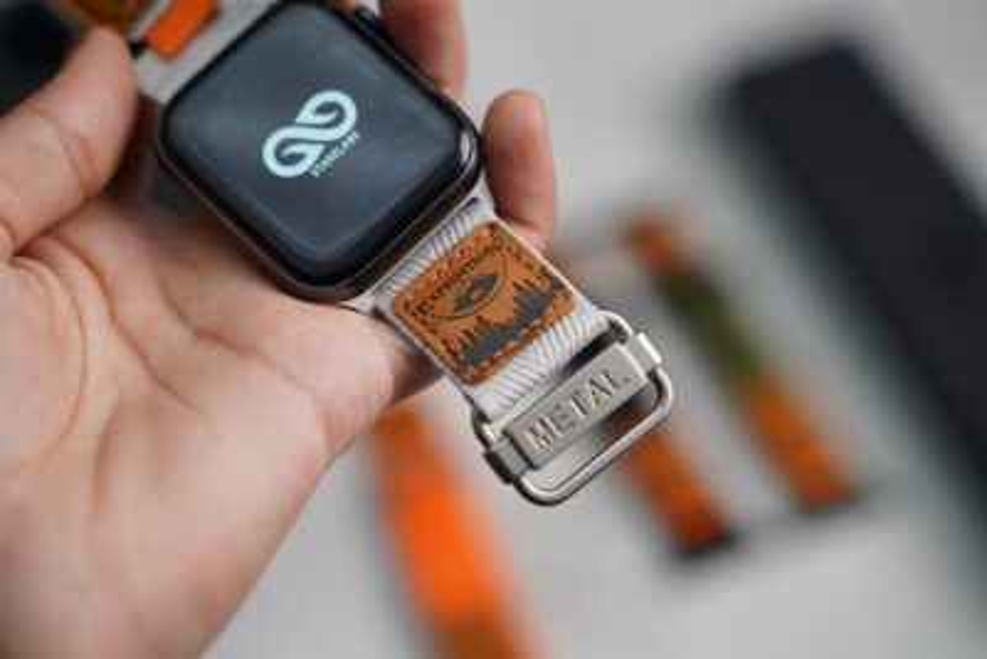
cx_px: 494
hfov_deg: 27.0
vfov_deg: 18.2
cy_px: 330
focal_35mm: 75
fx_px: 2057
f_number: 4
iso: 400
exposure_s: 1/80
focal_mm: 75
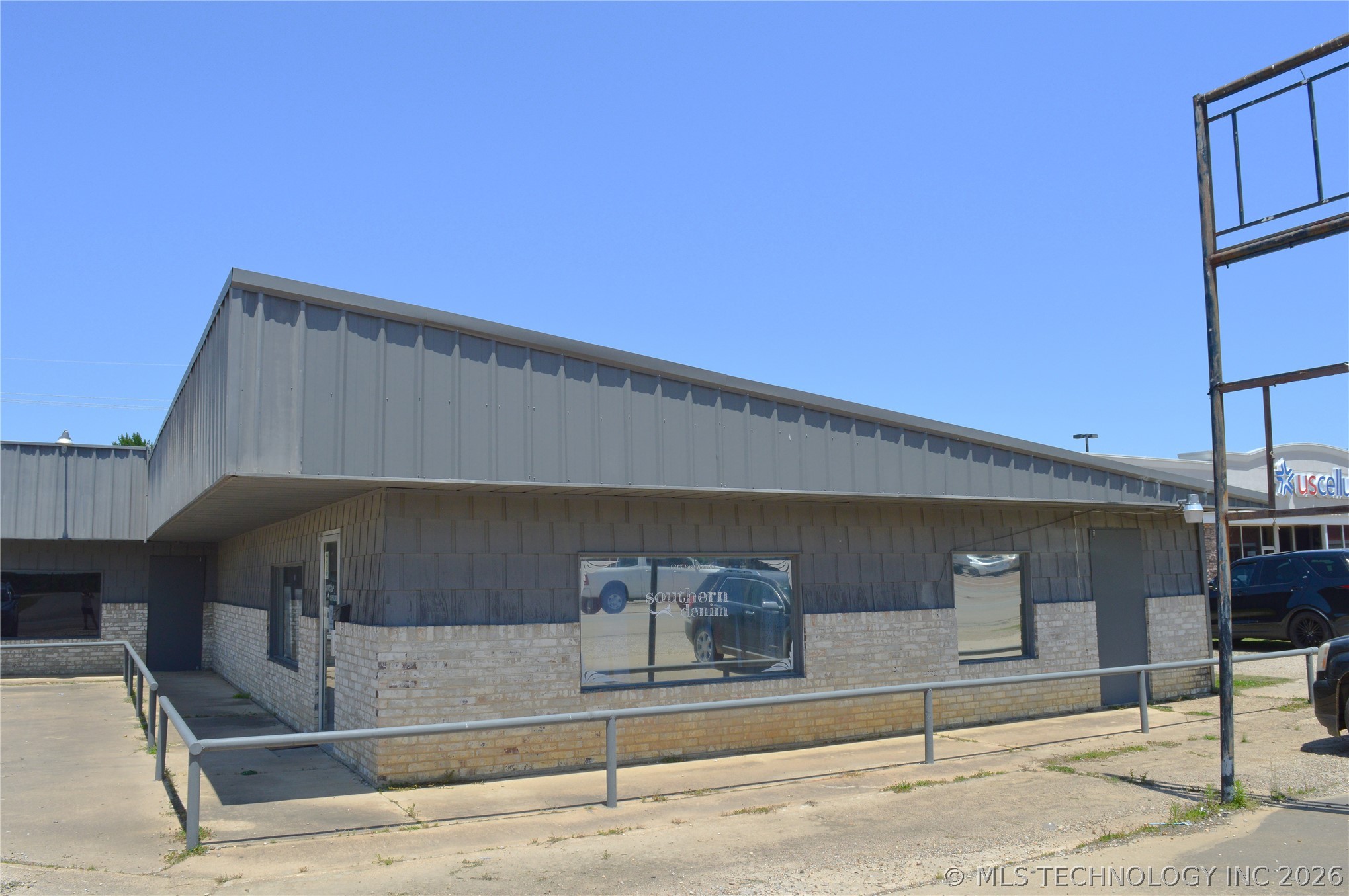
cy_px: 448
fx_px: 1011
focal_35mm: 27
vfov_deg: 47.8
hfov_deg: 67.4
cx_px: 674
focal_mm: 18
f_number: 11
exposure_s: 1/500
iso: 360
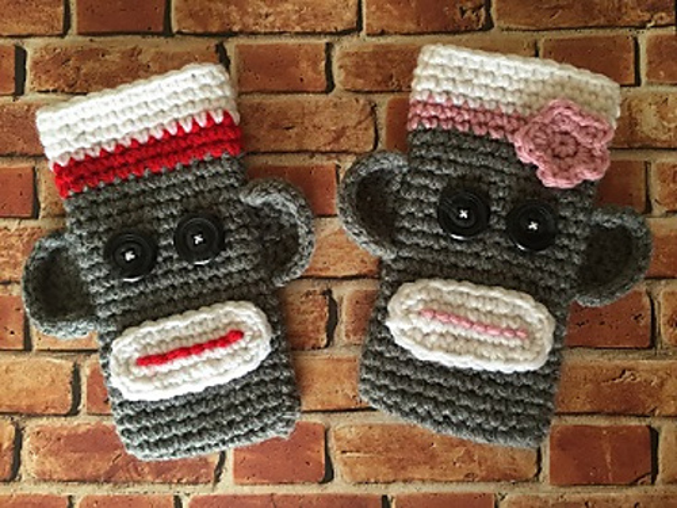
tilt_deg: -85.2
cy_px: 254
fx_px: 567
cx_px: 338
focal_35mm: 29
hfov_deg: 61.7
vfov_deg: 48.2
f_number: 2.2
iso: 100
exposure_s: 1/30
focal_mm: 4.15
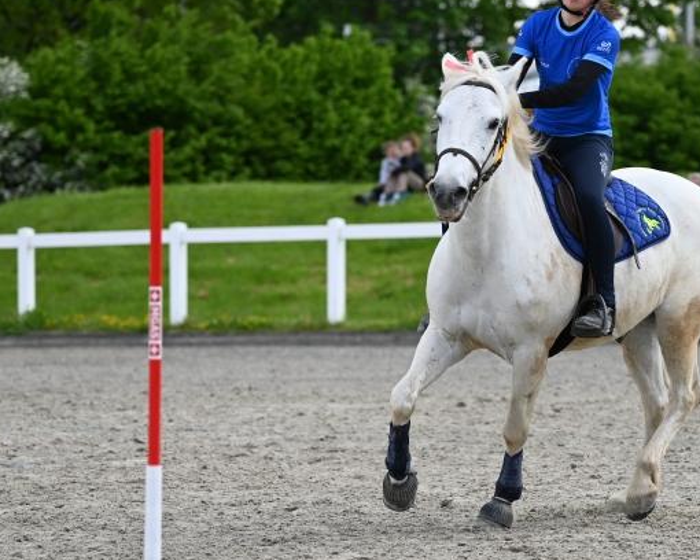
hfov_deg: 8.5
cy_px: 284
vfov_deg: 6.8
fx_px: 4724
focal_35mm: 228
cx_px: 472
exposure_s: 1/1250
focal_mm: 155
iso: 400
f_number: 4.8
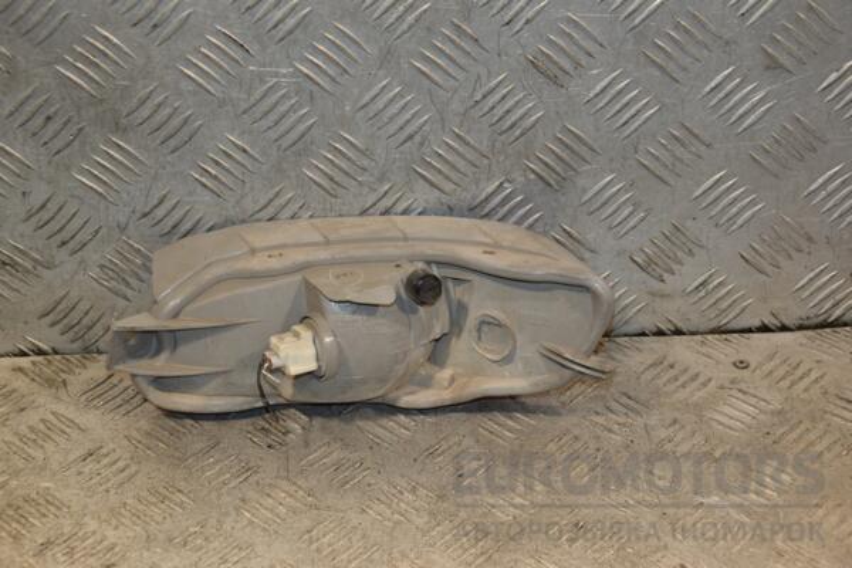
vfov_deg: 18.2
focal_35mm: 75
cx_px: 426
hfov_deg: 27.0
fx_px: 1775
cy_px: 284
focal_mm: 50
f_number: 5.6
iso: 800
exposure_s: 1/200
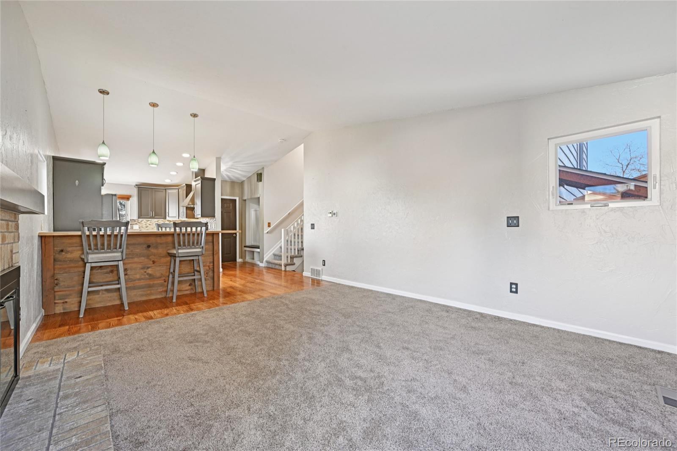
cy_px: 226
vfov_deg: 81.2
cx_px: 338
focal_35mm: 14
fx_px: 263
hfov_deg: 104.3
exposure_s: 1/10
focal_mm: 14
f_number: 8
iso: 400
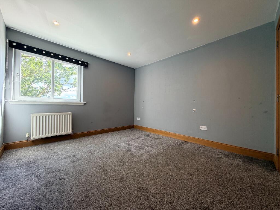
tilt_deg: +0.8
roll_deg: -0.5
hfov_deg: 102.1
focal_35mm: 14
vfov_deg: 85.7
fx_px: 113
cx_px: 140
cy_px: 105
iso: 100
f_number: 2.2
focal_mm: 2.22
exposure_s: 1/100
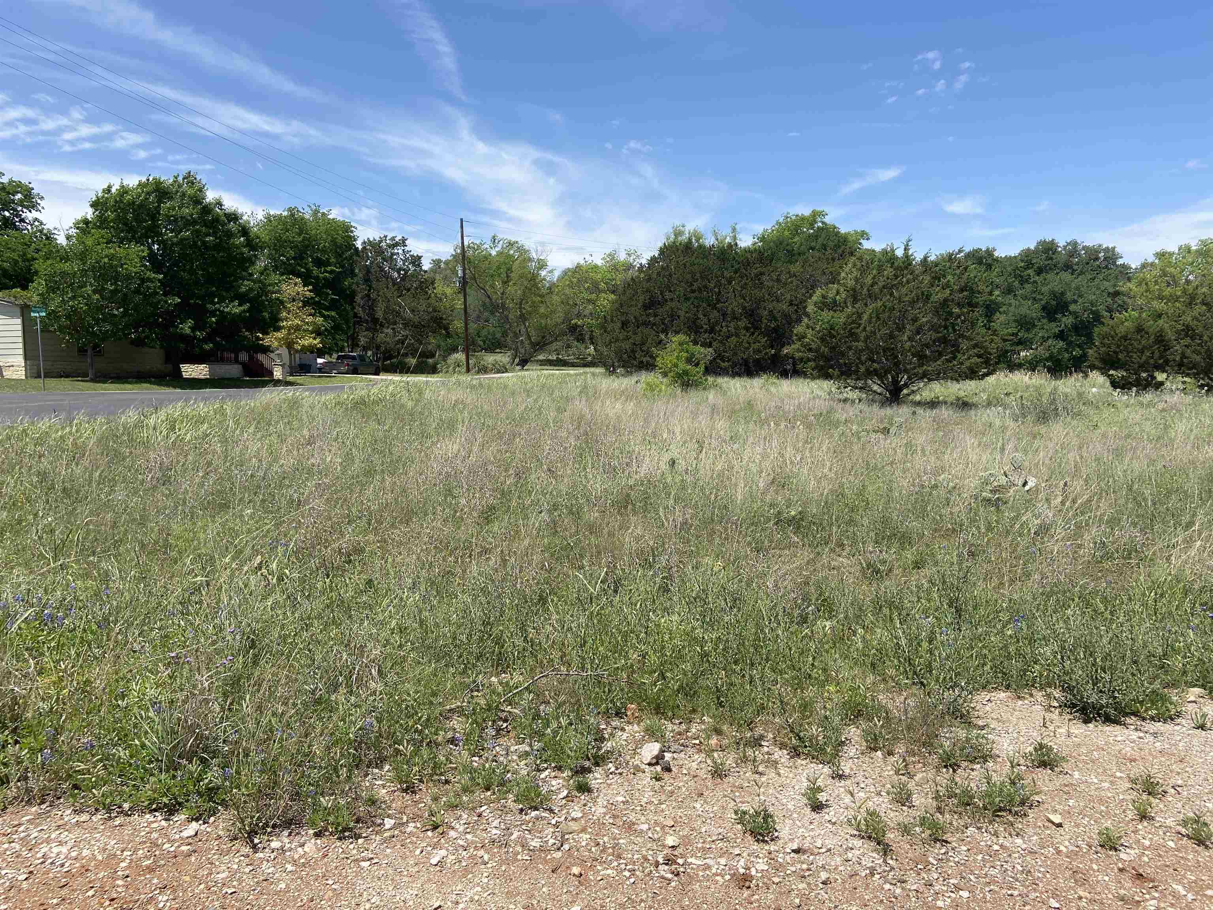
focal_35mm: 26
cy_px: 455
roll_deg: +0.0
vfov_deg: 53.1
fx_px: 911
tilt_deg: -5.4
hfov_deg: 67.3
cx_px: 606
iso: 32
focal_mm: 4.25
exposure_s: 1/2890
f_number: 1.8
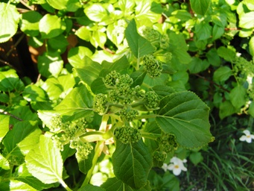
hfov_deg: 49.0
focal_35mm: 38
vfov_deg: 37.7
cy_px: 96
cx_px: 127
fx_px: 279
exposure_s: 1/100
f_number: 4.5
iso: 50
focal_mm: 6.3
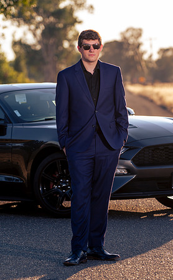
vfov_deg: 8.6
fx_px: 1857
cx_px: 51
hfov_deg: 5.3
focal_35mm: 244
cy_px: 135
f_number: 4
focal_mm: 150
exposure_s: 1/250
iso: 31
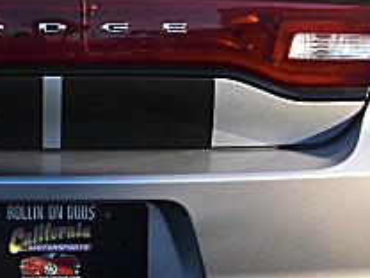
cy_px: 109
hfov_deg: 17.4
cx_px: 18
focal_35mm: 111
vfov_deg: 13.3
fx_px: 1186
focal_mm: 6.3
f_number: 2.8
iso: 50
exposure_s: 1/160
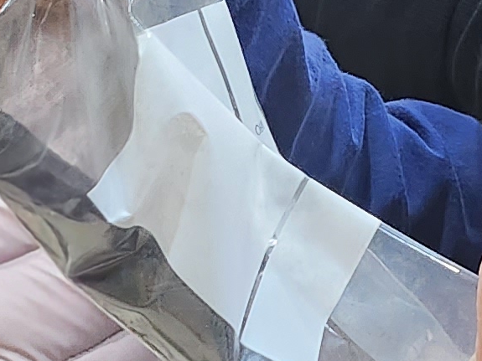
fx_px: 2325
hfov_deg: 11.8
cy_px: 48
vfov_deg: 8.9
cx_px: 237
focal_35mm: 167
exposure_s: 1/120
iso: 400
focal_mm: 5
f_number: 1.8
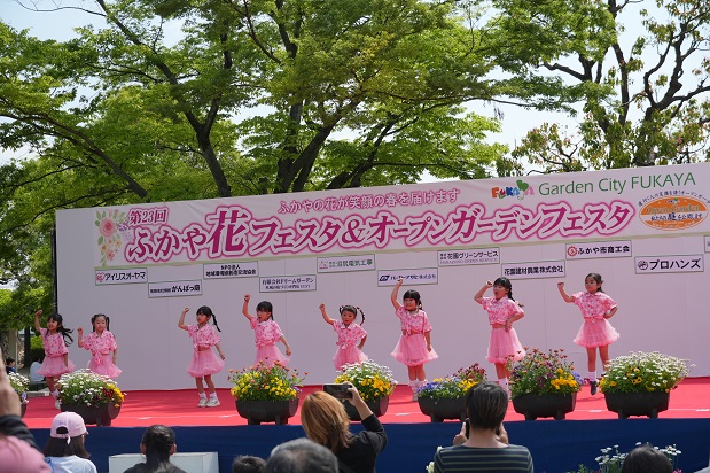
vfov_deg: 18.5
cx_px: 355
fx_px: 1449
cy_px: 236
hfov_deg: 27.5
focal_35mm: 74
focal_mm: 49
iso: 320
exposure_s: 1/1250
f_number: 5.6
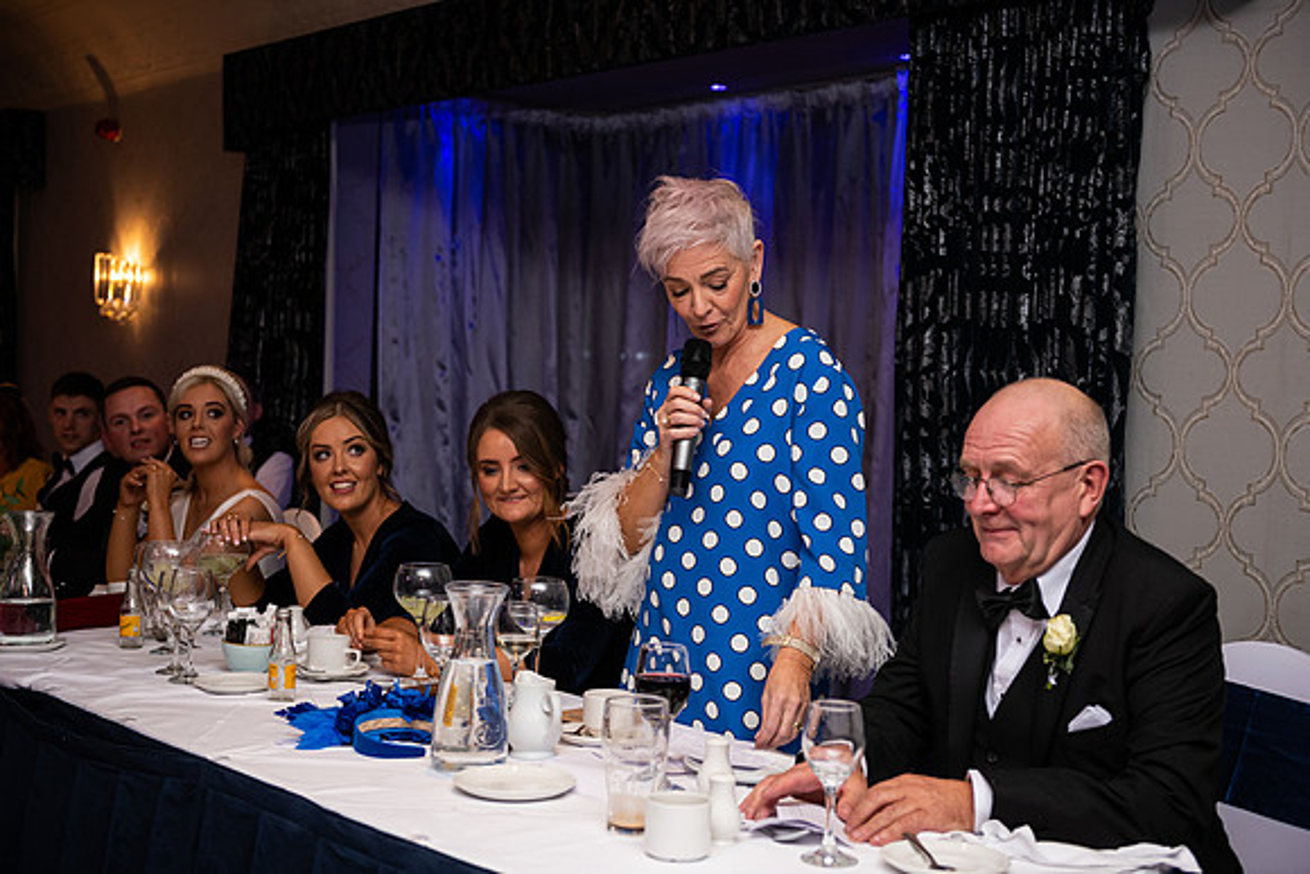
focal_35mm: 48
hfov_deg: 41.1
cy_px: 437
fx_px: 1747
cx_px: 655
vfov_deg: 28.1
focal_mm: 48
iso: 640
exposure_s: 1/160
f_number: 3.5
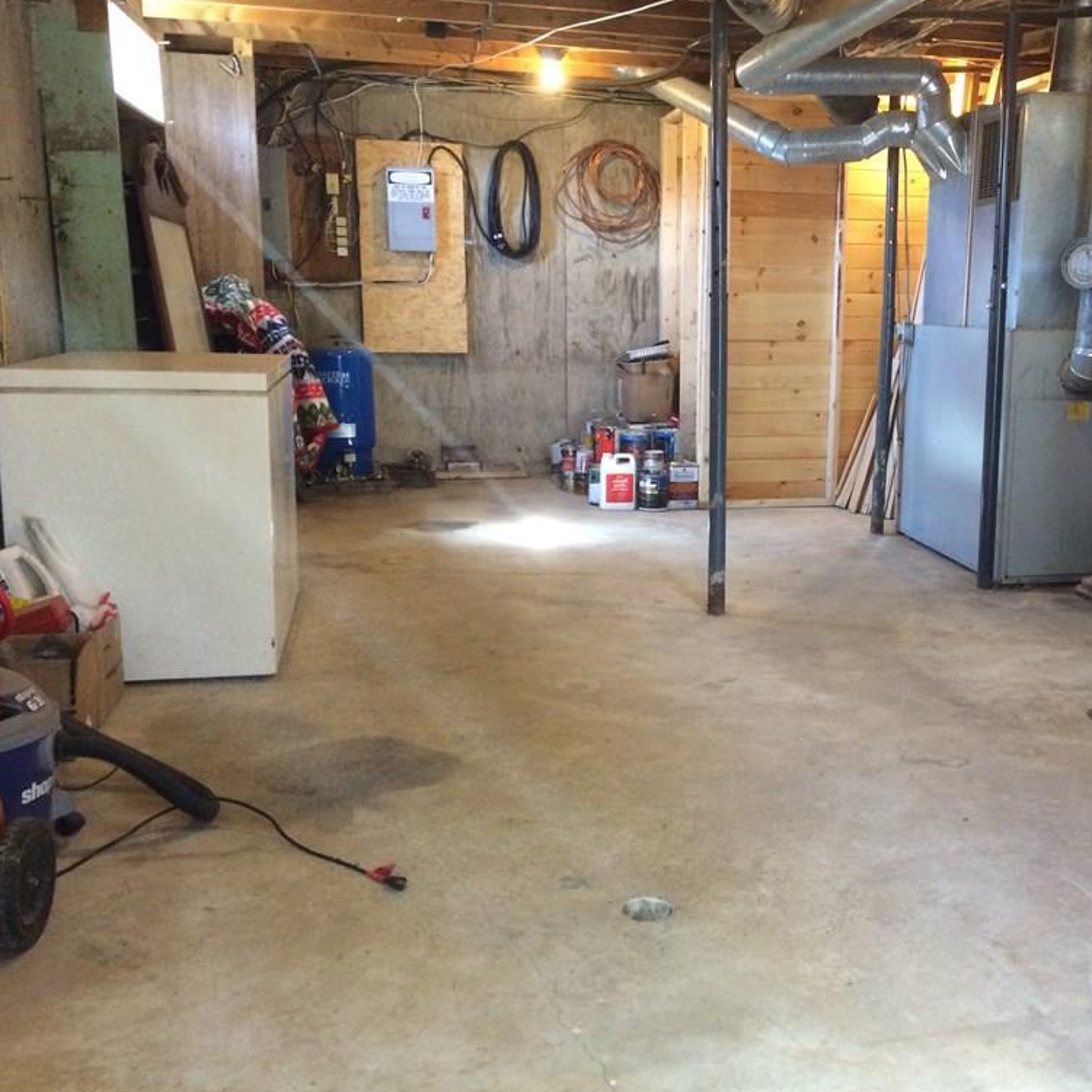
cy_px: 540
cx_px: 721
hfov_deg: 46.5
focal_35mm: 35
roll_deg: -0.9
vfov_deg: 47.2
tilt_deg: -10.7
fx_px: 1249
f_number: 2.2
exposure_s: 1/30
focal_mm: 4.15
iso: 250
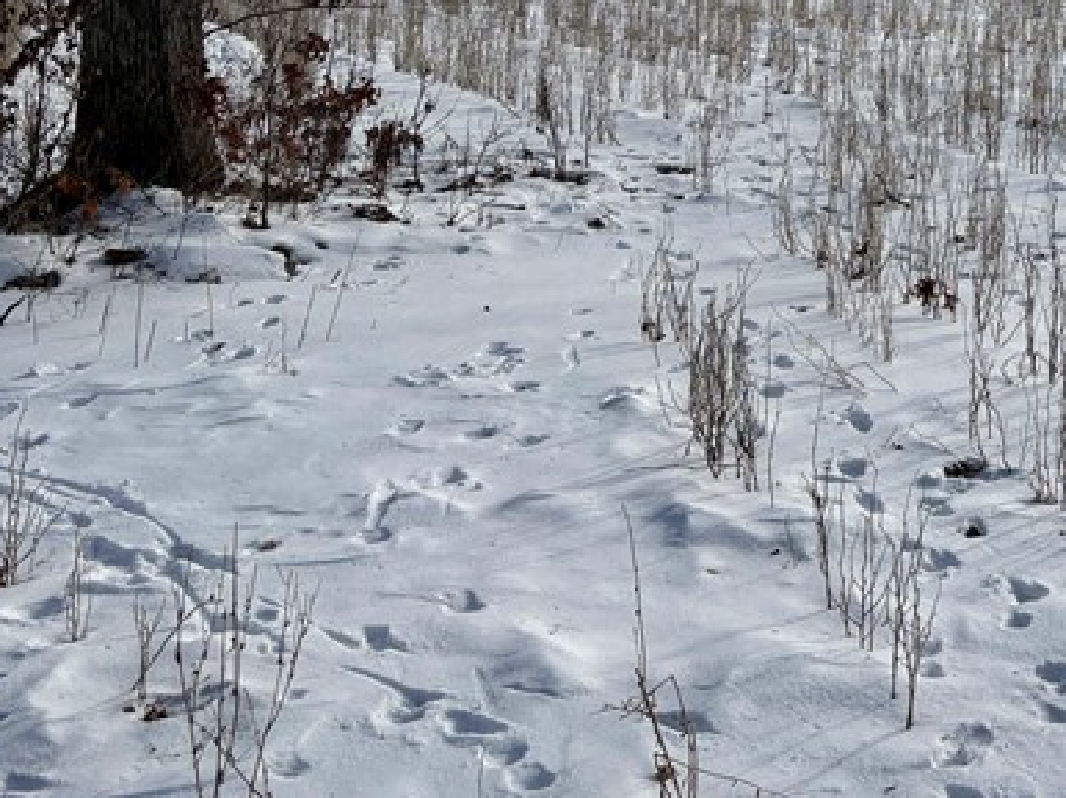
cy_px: -185
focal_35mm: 69
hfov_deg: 26.1
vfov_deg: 19.9
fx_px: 2124
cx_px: 1157
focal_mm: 5.96
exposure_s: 1/10101
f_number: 1.6
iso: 40
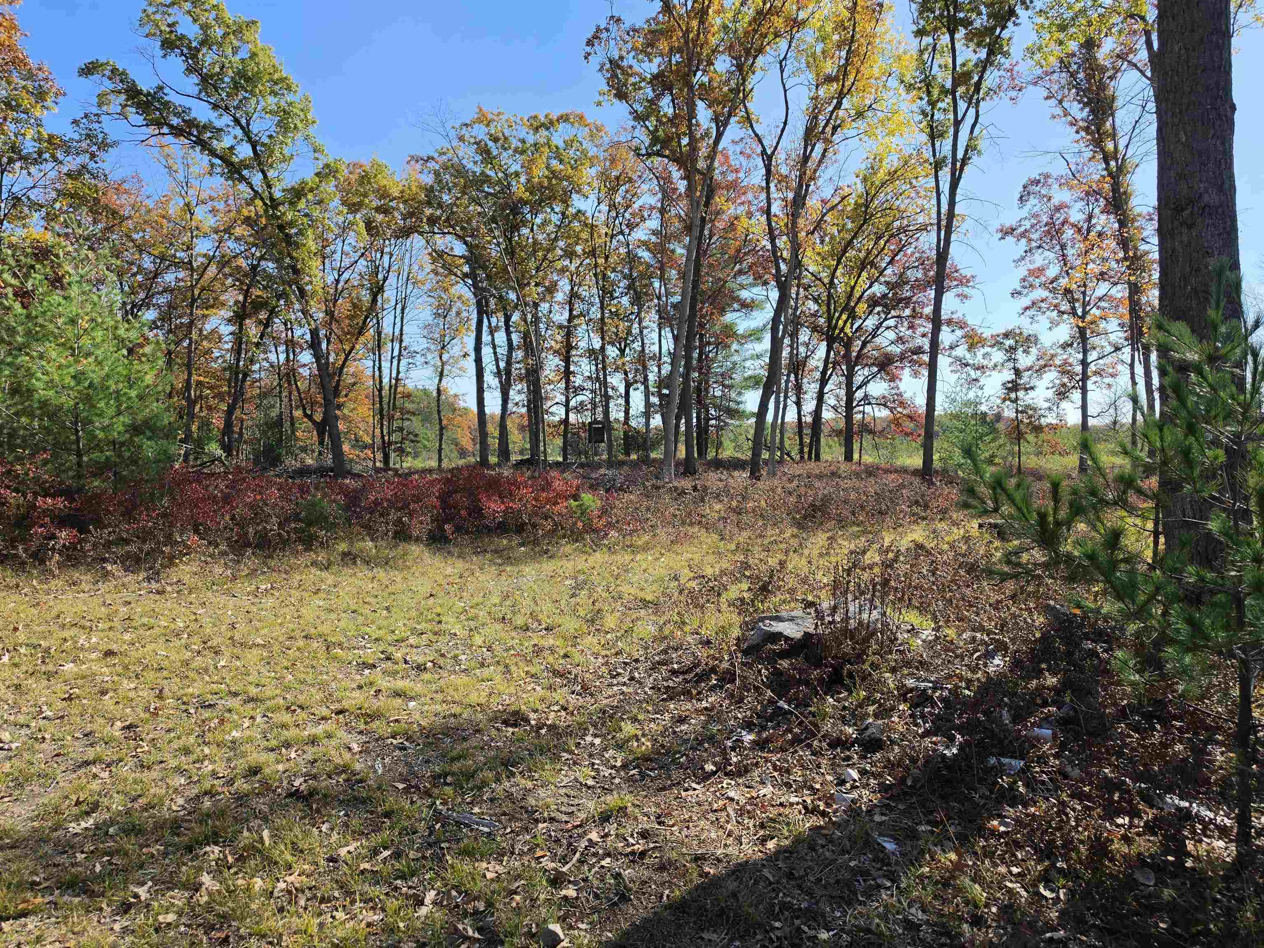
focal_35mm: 23
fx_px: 840
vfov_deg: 58.9
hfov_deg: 73.9
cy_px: 474
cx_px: 632
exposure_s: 1/5445
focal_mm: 6.5
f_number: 1.4
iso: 64
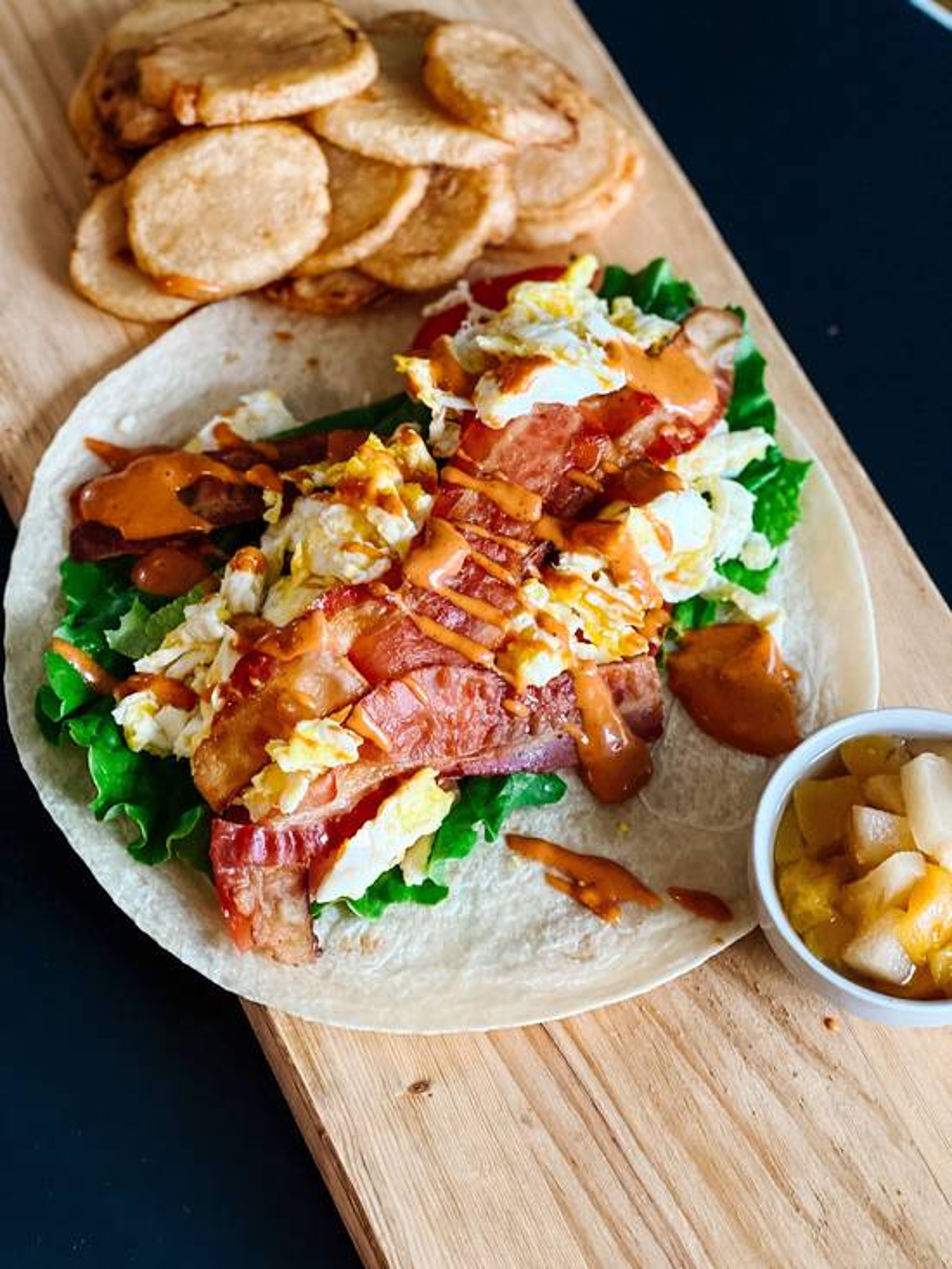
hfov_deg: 19.1
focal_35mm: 77
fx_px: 2823
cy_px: 634
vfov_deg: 25.3
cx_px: 476
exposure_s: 1/40
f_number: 2.8
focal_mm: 9
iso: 320
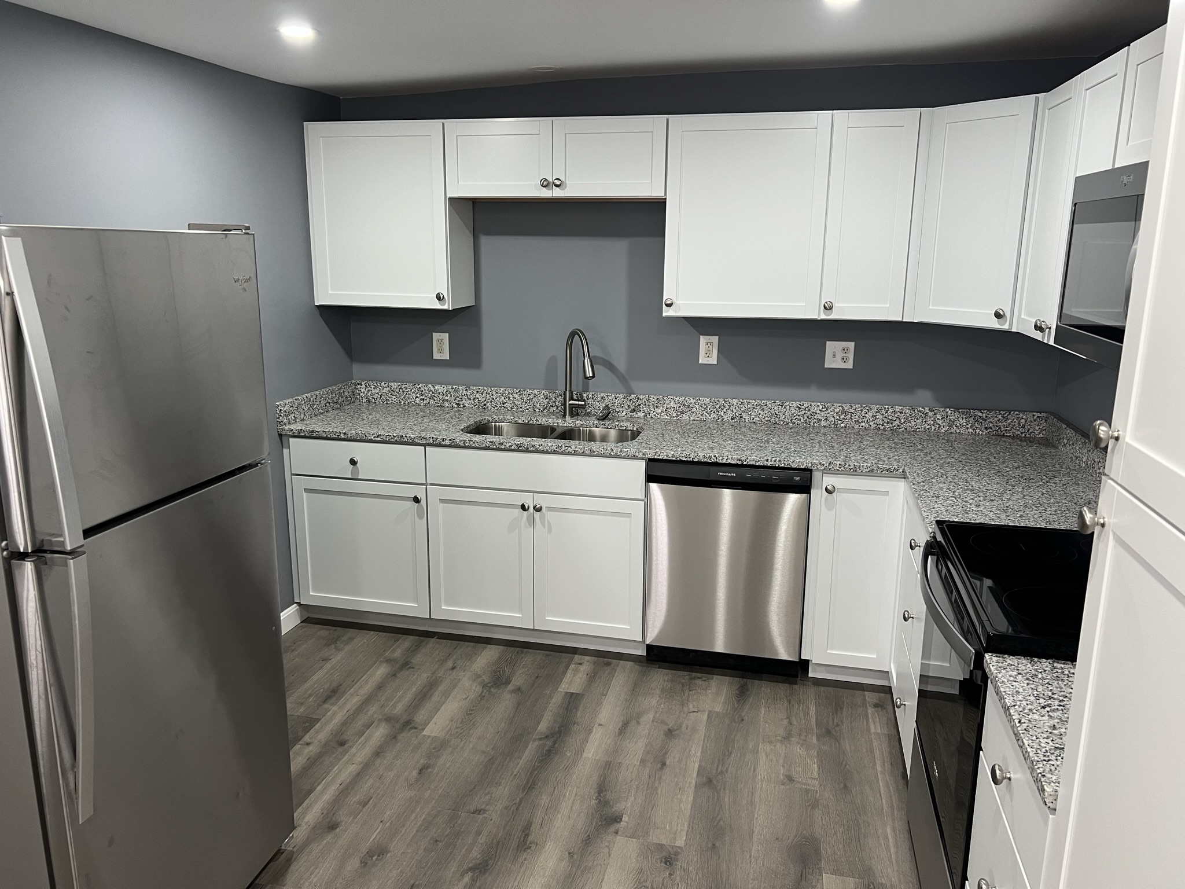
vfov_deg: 53.1
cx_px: 592
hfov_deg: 67.3
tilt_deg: -12.6
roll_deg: -0.5
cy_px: 444
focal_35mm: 26
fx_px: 890
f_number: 1.5
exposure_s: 1/60
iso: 125
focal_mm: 5.7
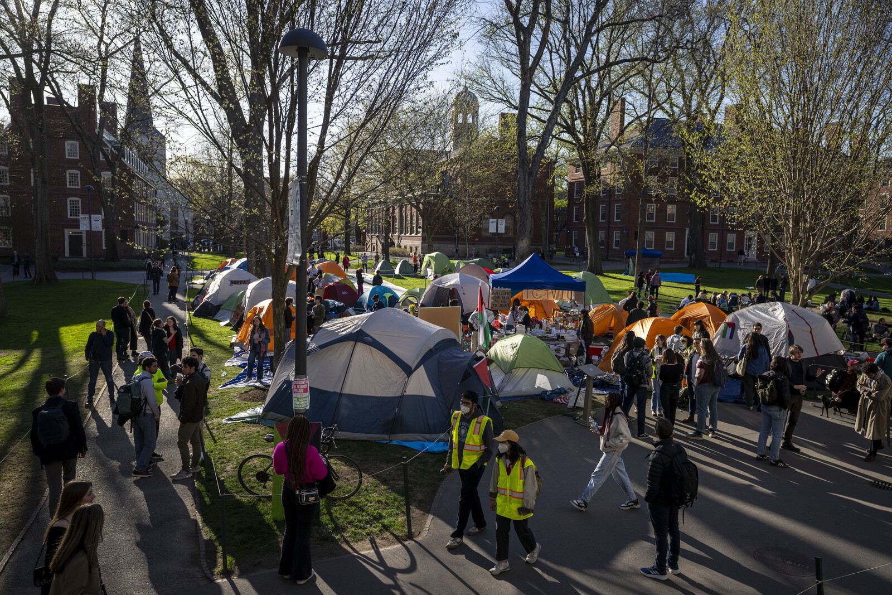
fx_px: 669
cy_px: 298
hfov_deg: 67.4
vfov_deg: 47.9
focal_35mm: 27
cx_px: 446
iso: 100
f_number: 4
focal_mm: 27
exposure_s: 1/500
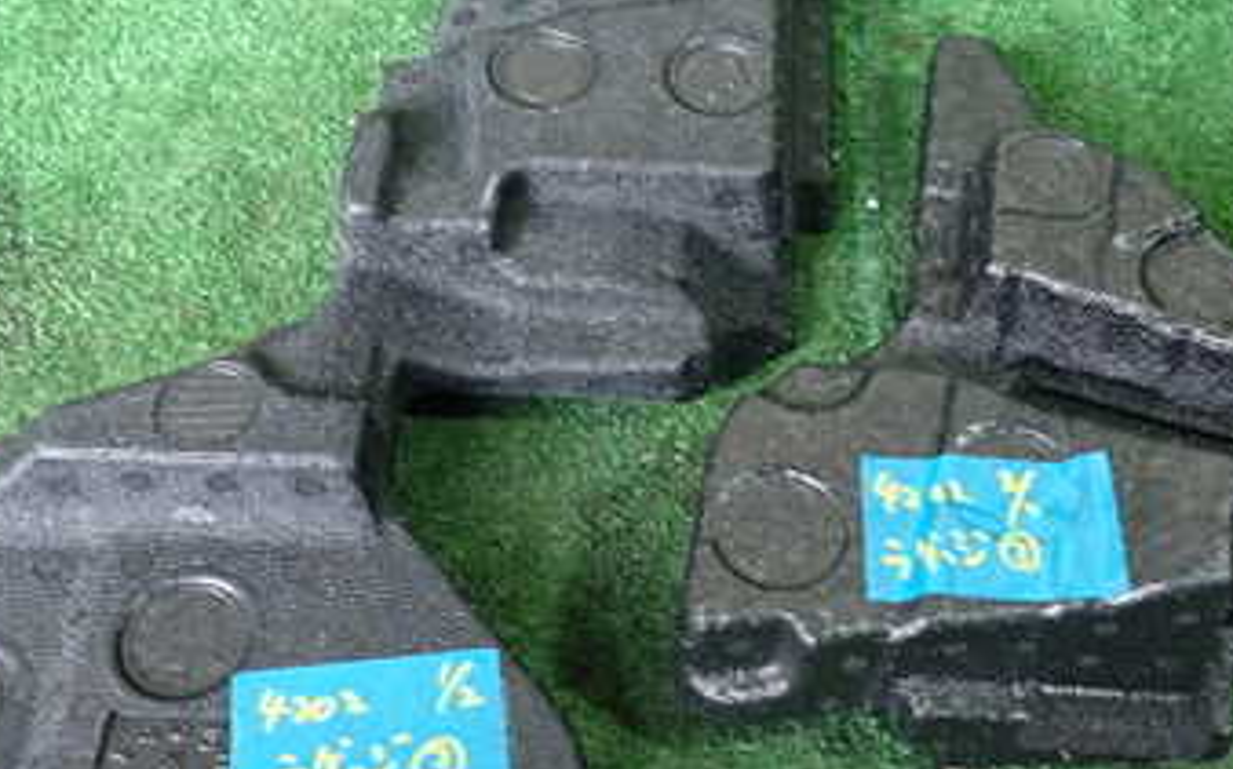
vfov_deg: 27.4
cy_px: 321
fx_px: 1579
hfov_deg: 42.6
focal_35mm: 47
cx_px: 689
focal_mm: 4.5
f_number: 2
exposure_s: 1/30
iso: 640
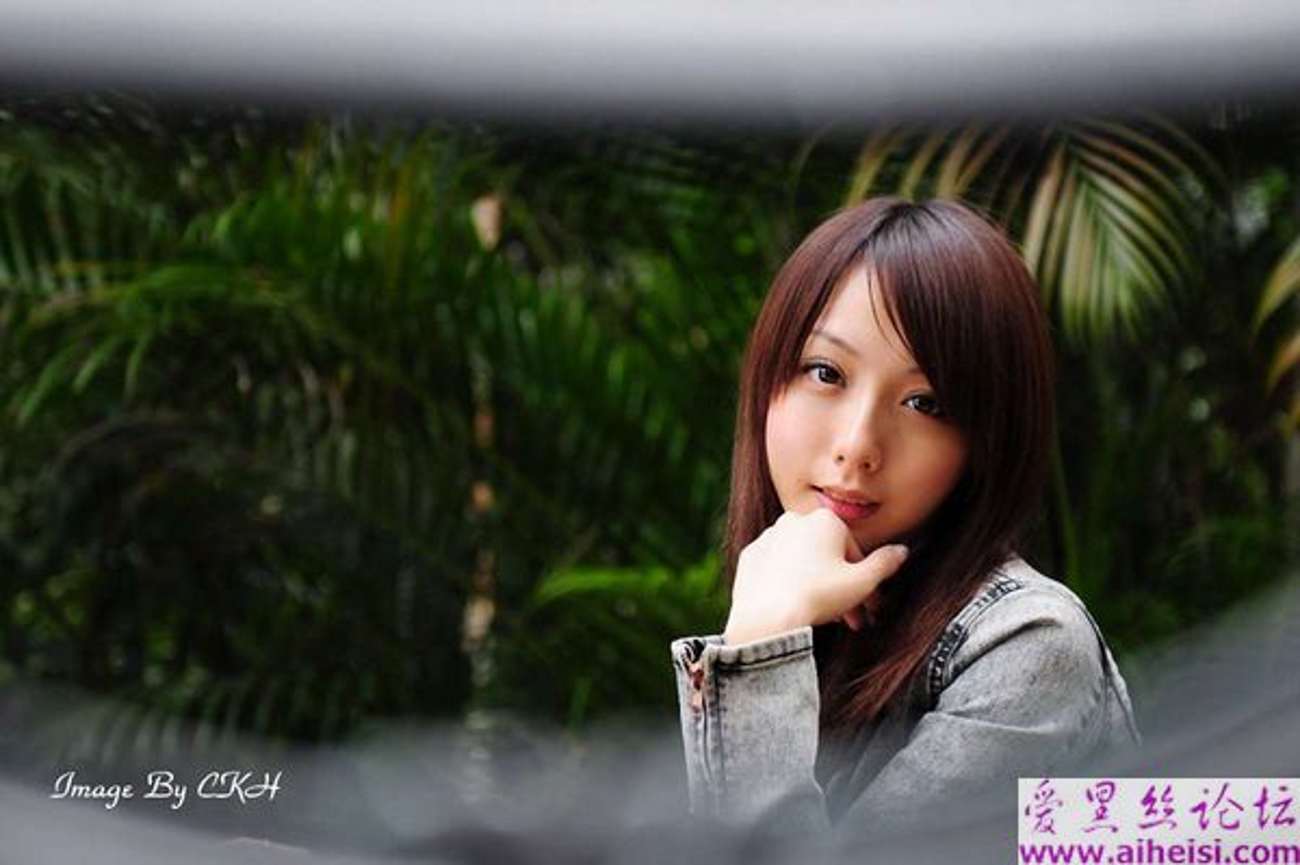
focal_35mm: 105
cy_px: 432
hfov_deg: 19.5
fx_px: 3788
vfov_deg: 13.0
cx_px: 650
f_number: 2.8
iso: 200
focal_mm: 70
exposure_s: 1/250
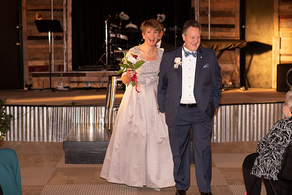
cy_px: 98
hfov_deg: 23.9
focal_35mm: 85
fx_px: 690
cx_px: 146
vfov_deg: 16.1
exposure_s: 1/160
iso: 500
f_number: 3.5
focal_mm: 85
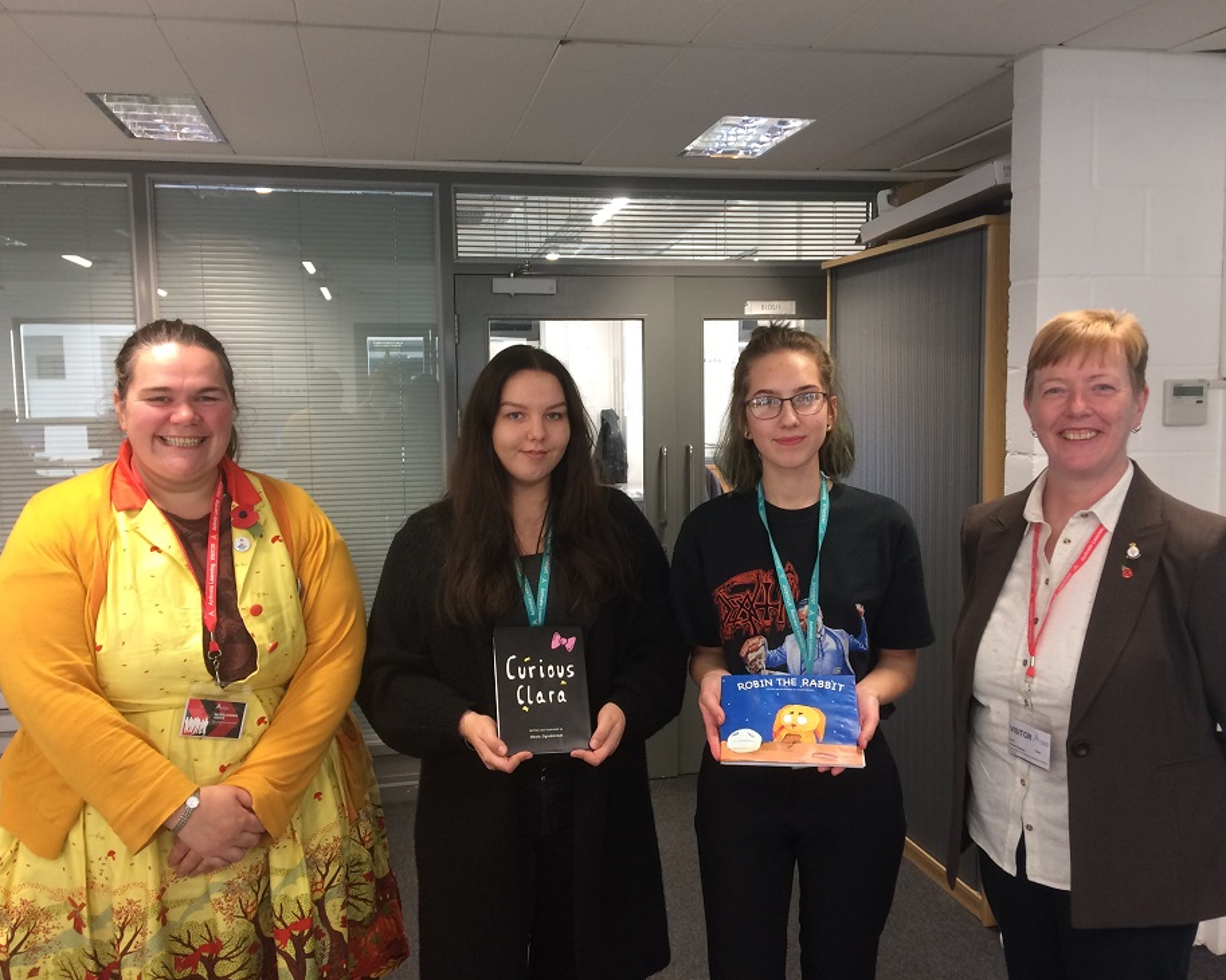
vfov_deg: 47.1
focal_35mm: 31
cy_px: 491
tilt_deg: -5.6
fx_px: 1125
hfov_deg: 57.2
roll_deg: -0.2
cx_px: 618
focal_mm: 4.15
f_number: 2.2
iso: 100
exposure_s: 1/33
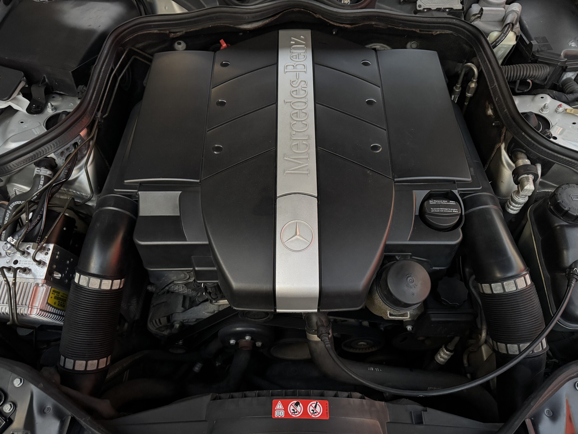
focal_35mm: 24
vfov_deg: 56.8
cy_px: 217
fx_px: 401
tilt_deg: -56.4
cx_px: 289
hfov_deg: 71.6
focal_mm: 6.76
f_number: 1.78
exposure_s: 1/30
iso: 1250
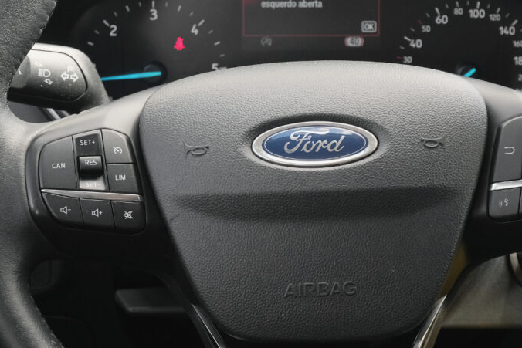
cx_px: 319
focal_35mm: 103
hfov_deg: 19.8
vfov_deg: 13.3
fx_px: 1494
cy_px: 143
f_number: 8
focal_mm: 45
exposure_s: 1/180
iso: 2000
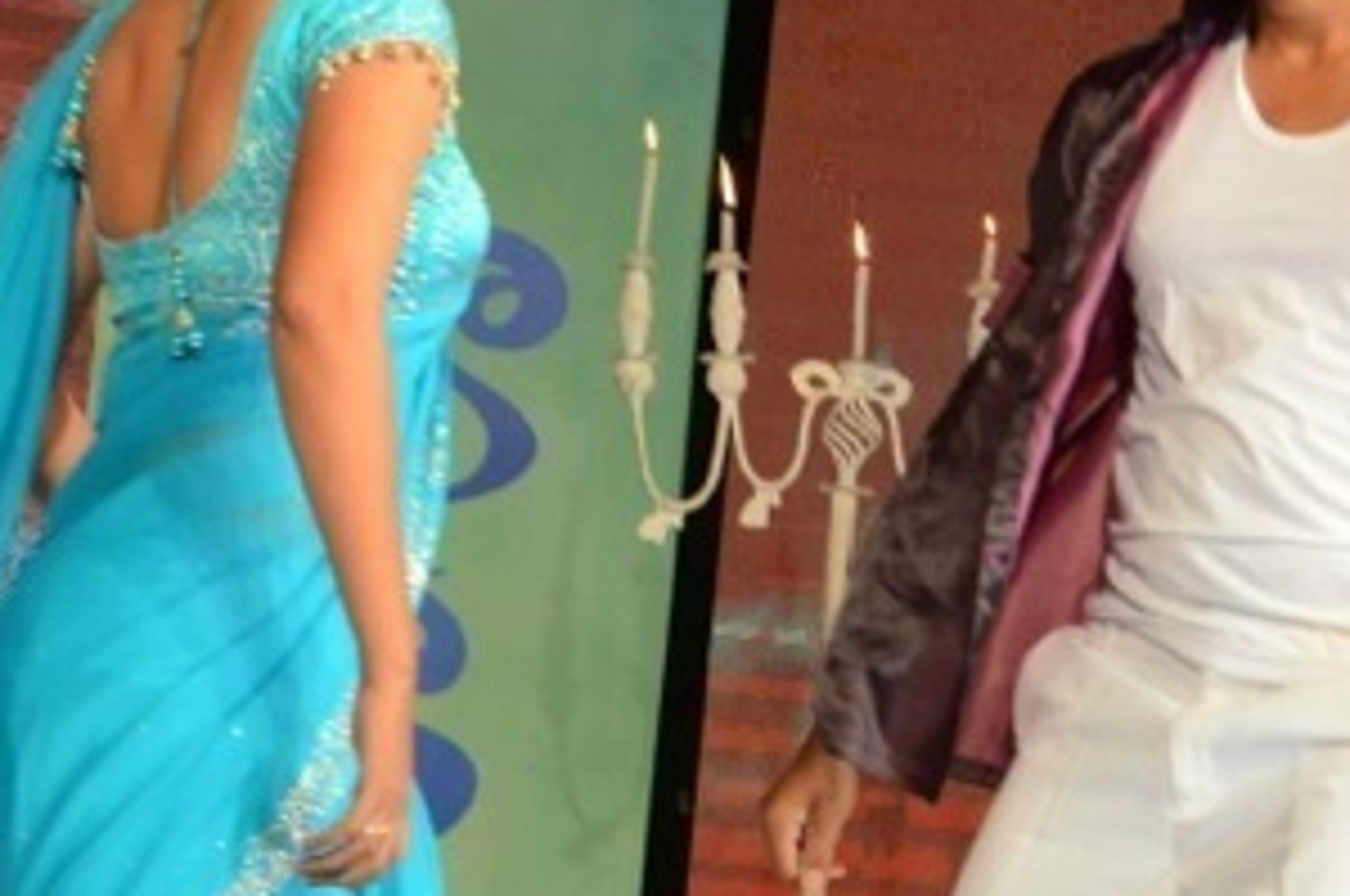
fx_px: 9815
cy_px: 473
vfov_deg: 5.2
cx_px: 598
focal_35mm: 262
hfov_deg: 7.9
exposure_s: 1/125
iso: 1600
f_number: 7.1
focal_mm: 75
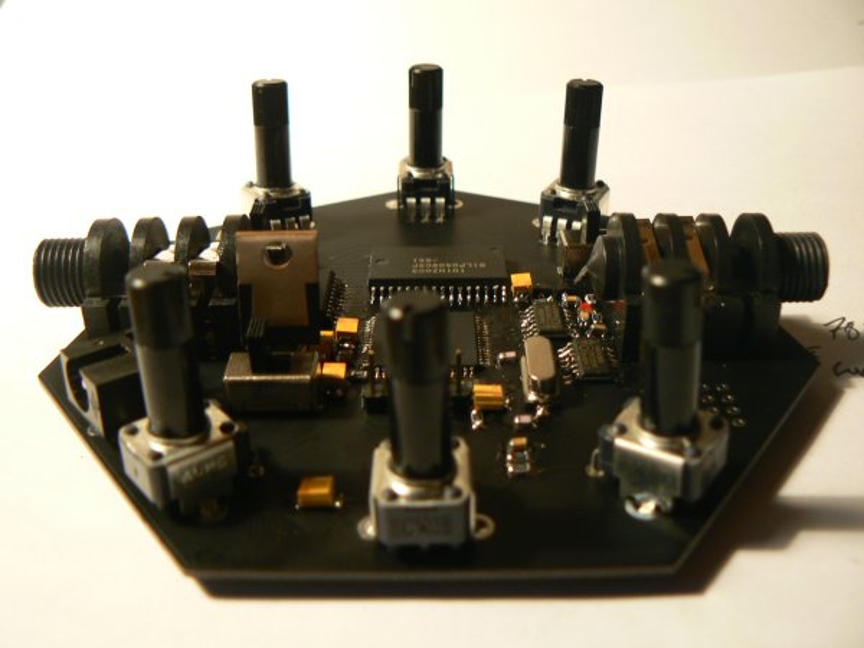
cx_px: 432
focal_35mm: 36
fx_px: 899
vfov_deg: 39.7
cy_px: 324
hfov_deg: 51.4
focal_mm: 6
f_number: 2.8
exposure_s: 1/13
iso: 100
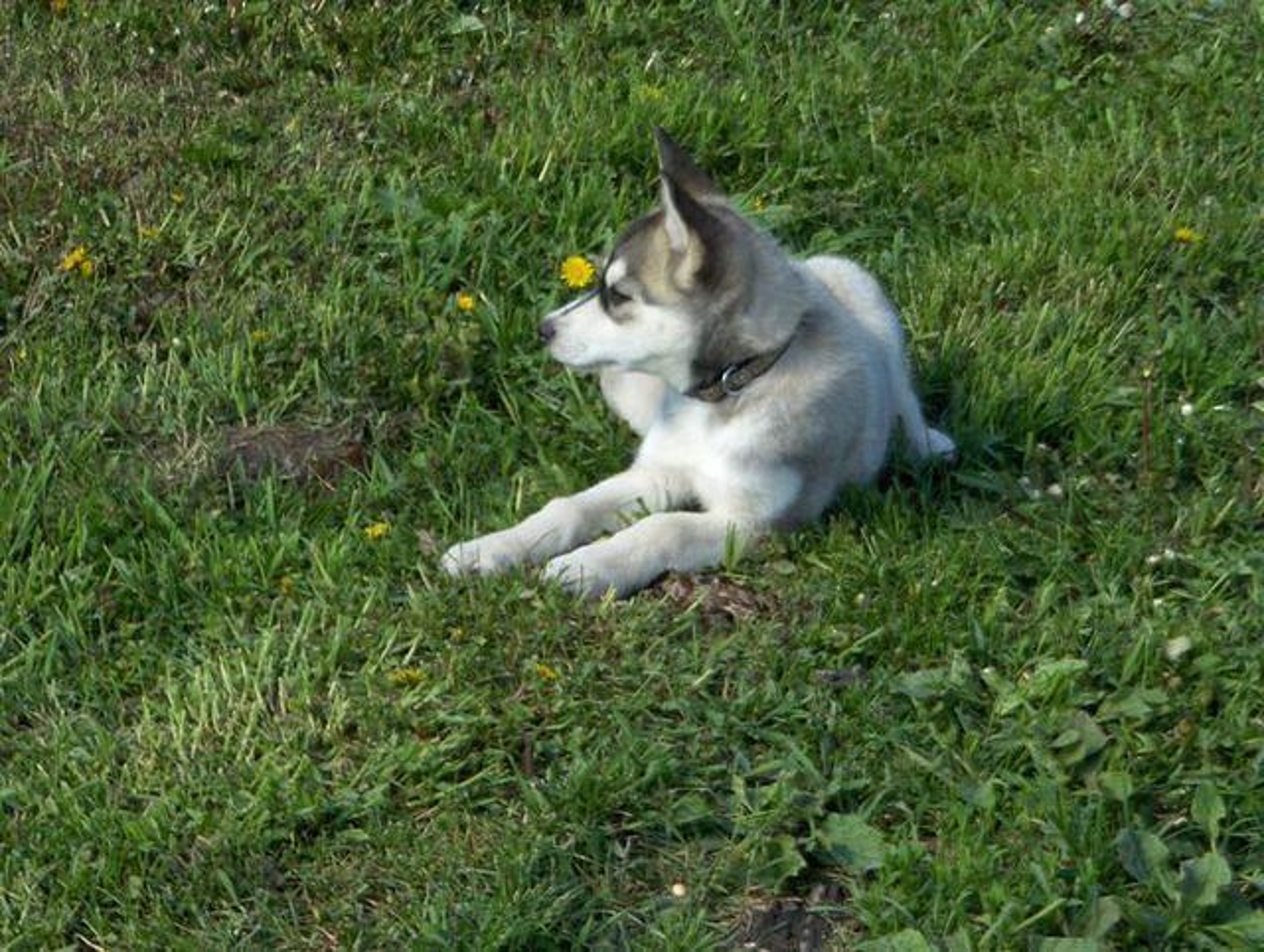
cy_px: 476
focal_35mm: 122
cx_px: 632
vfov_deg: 12.2
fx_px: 4462
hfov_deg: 16.1
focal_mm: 19.6
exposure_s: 1/350
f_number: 4.2
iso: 100
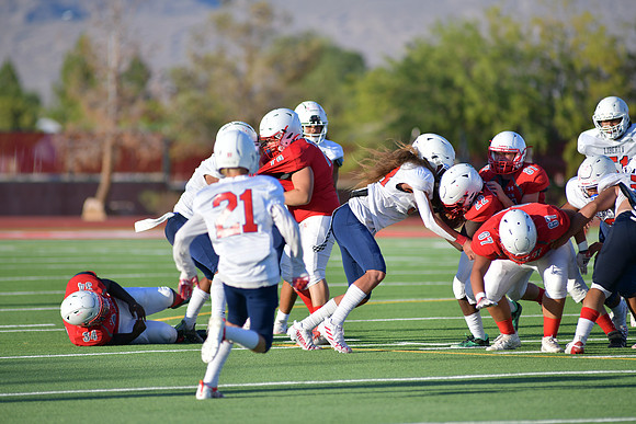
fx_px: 5301
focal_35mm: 300
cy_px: 212
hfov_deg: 6.9
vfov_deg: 4.6
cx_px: 318
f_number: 3.5
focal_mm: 300
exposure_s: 1/2000
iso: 160
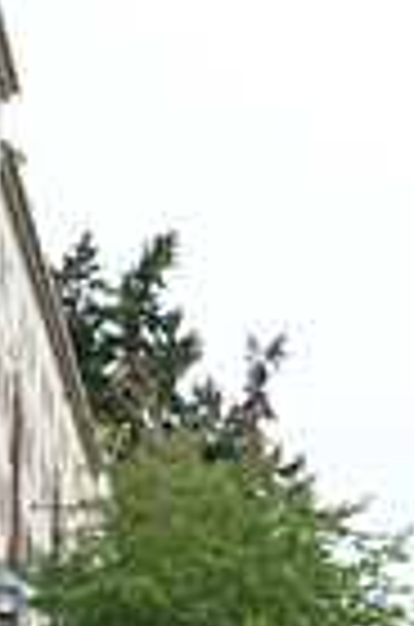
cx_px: 781
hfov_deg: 10.2
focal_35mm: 125
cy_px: 766
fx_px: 2167
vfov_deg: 15.8
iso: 1600
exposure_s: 1/800
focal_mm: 31.5
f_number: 4
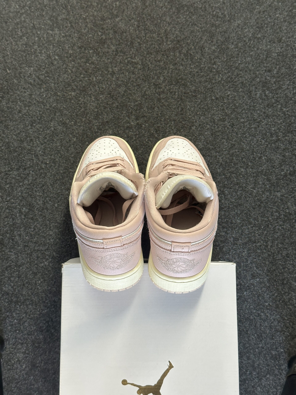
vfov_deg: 39.7
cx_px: 148
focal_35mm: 48
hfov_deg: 30.3
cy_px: 198
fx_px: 547
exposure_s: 1/50
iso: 200
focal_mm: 6.86
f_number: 1.78
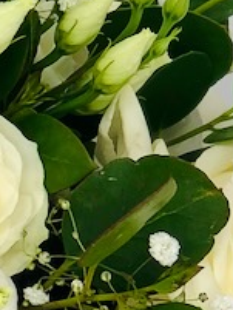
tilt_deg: -19.3
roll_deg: -1.2
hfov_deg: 4.5
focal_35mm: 331
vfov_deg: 6.0
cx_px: -125
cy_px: 350
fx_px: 2967
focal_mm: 6
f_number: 2.4
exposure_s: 1/100
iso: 32
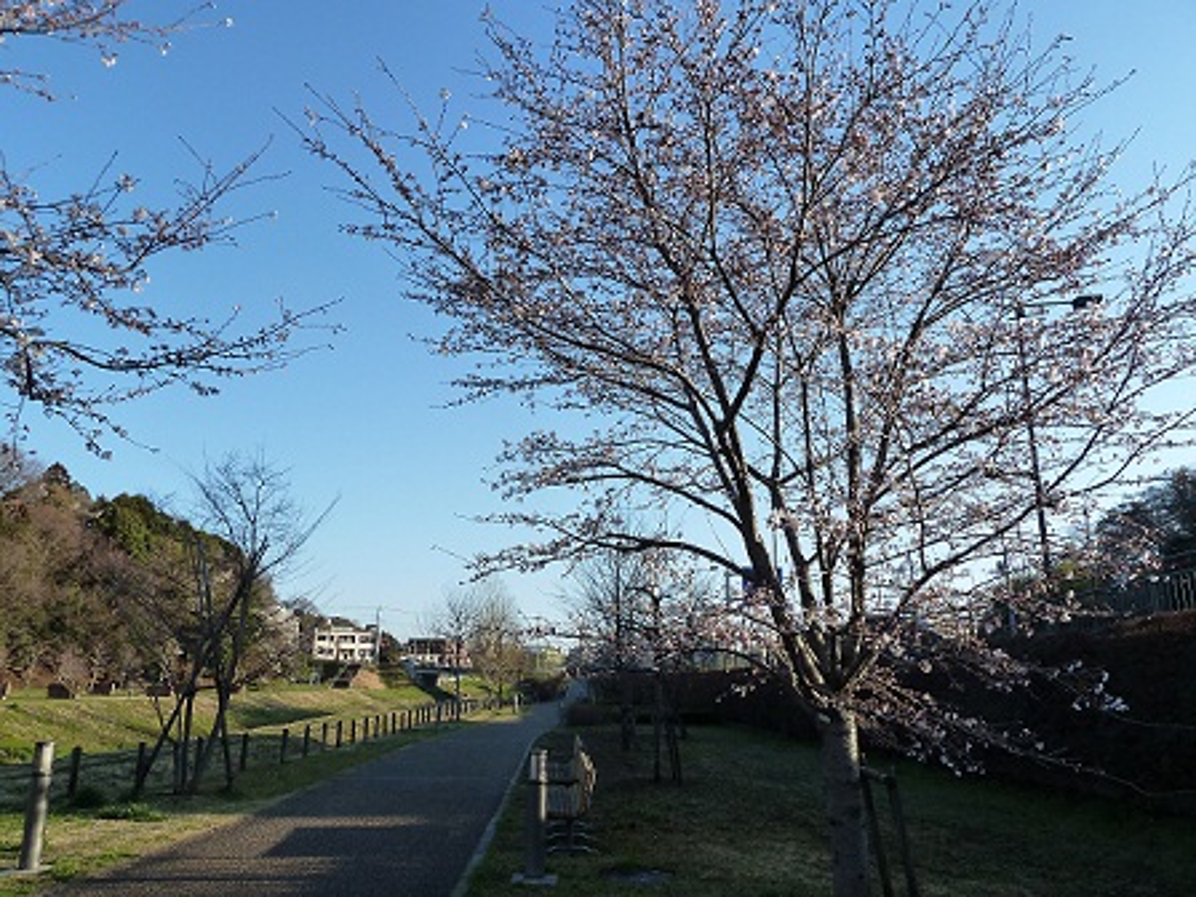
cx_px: 598
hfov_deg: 69.4
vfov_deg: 54.9
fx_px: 864
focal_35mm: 25
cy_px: 448
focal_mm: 4.1
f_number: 4
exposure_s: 1/320
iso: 125
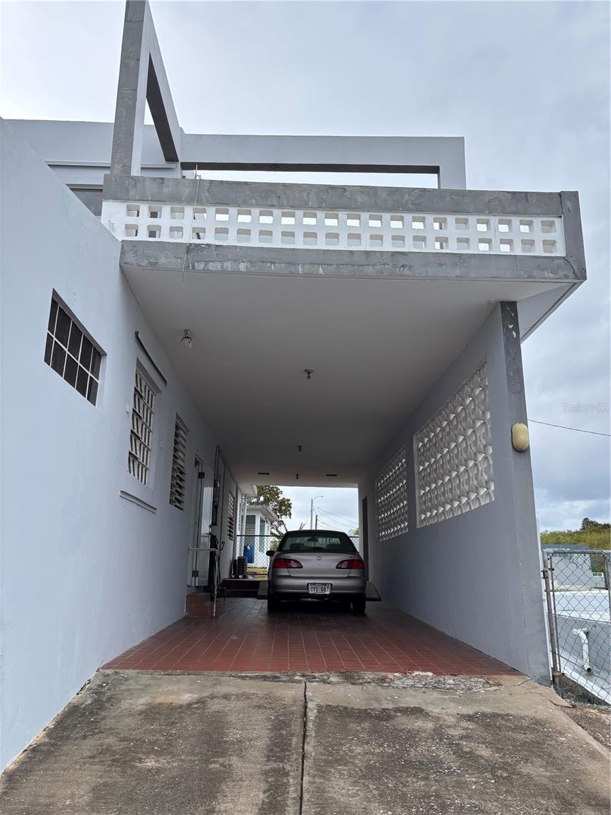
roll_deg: -1.2
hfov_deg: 53.1
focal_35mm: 26
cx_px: 306
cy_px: 408
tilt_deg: +14.2
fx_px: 612
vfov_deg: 67.3
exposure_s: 1/805
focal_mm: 5.96
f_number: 1.6
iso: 50
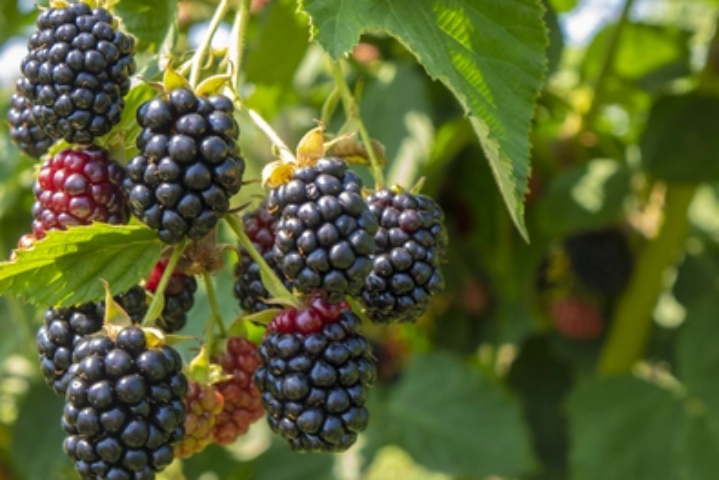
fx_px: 1639
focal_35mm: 82
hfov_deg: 24.7
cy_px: 241
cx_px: 362
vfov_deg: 16.7
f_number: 5.6
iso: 100
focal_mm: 29.84
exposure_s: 1/40
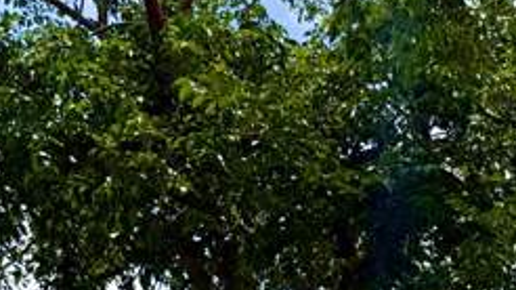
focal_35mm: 85
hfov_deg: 22.5
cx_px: 661
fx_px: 1162
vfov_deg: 12.3
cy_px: 603
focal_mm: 6.76
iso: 80
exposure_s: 1/6173
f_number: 1.78
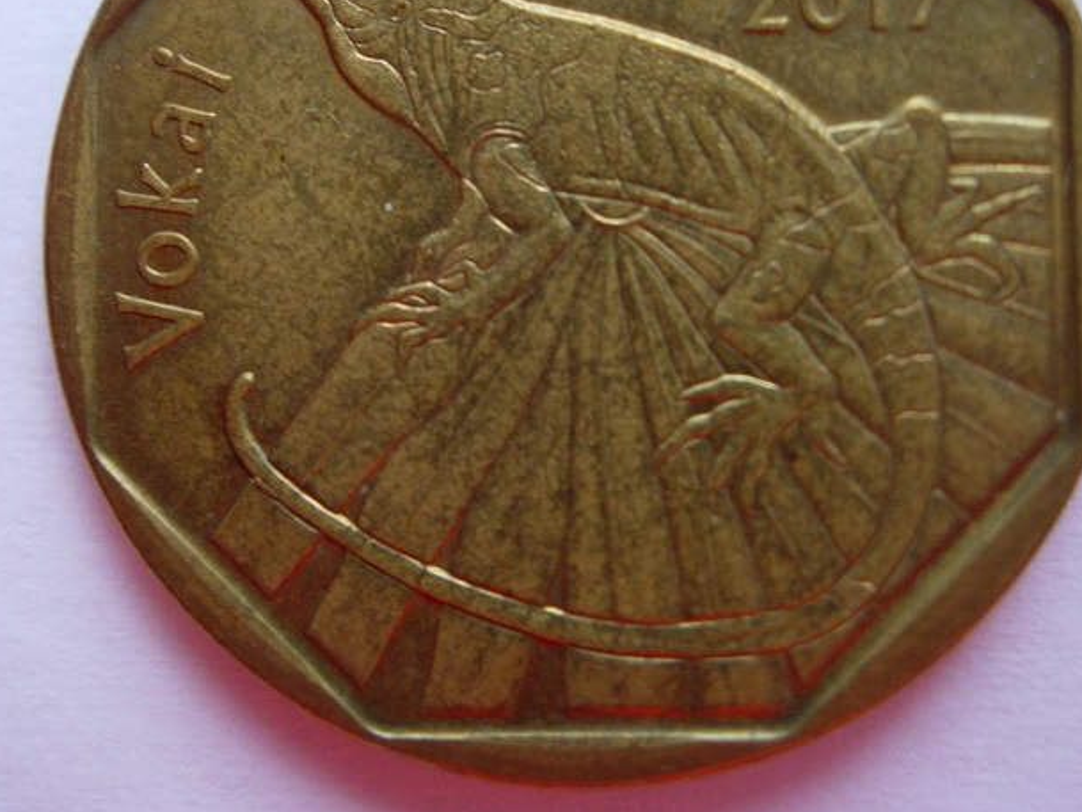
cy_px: 253
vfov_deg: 26.4
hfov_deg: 34.9
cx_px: 478
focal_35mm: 55
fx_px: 1719
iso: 122
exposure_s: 1/32
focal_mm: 7.8
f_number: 2.8
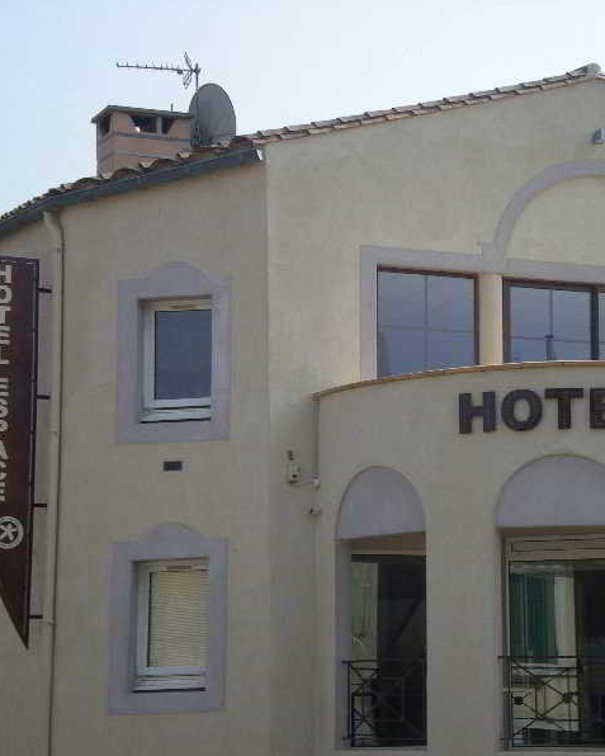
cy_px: 377
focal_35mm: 97
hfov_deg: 15.8
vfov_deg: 19.8
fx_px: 2171
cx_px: 422
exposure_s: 1/181
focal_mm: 12.3
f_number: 6.5
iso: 50
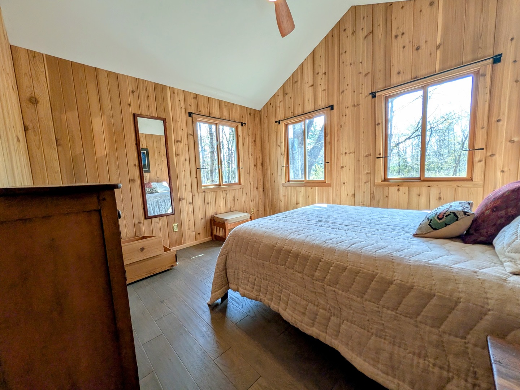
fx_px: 180
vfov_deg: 94.5
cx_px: 260
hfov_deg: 110.5
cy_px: 195
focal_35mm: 12
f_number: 1.7
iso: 51
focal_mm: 2.02
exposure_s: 1/138
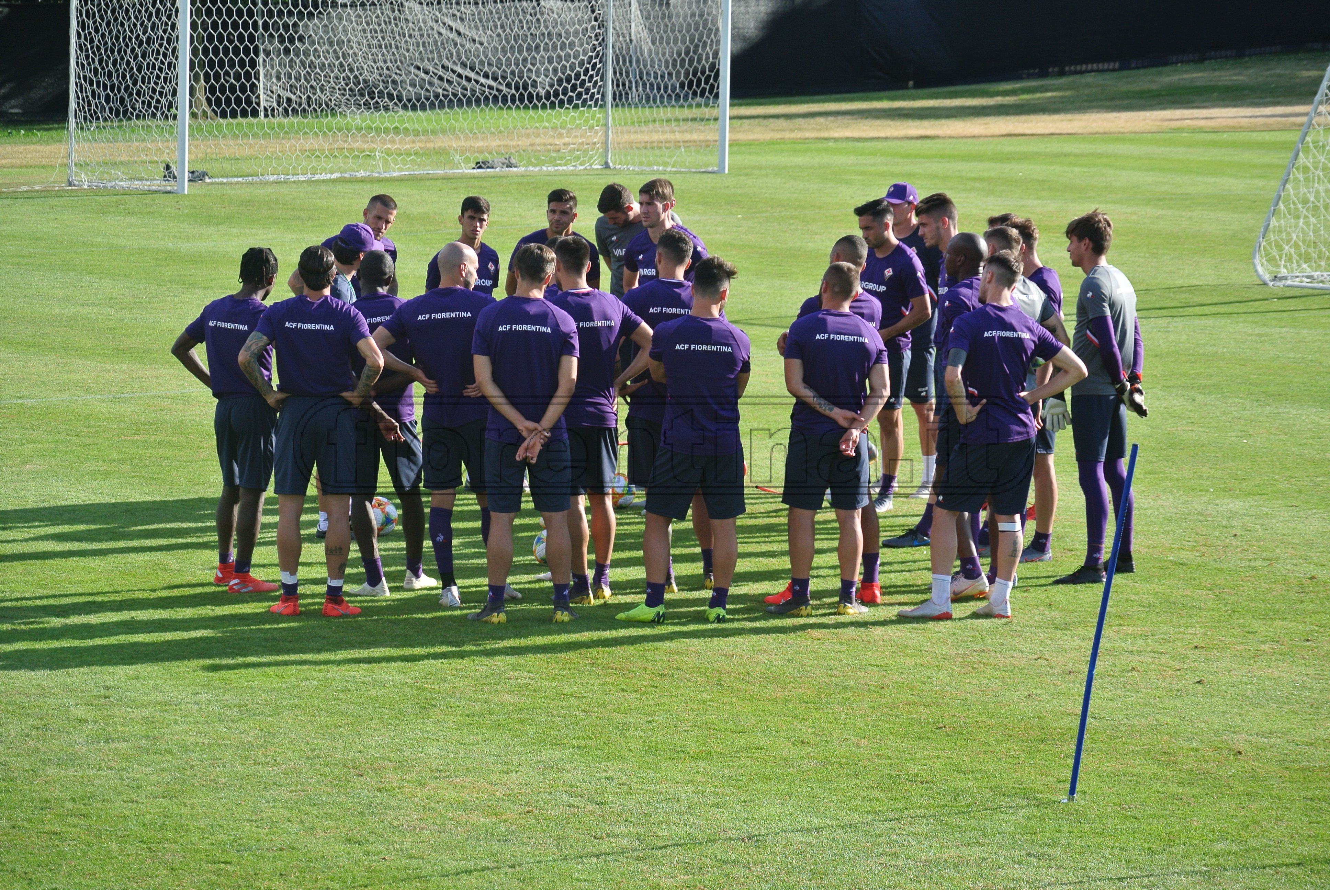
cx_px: 665
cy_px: 445
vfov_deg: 8.6
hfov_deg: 12.8
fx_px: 5918
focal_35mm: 160
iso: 100
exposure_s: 1/320
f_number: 4.5
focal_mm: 59.4
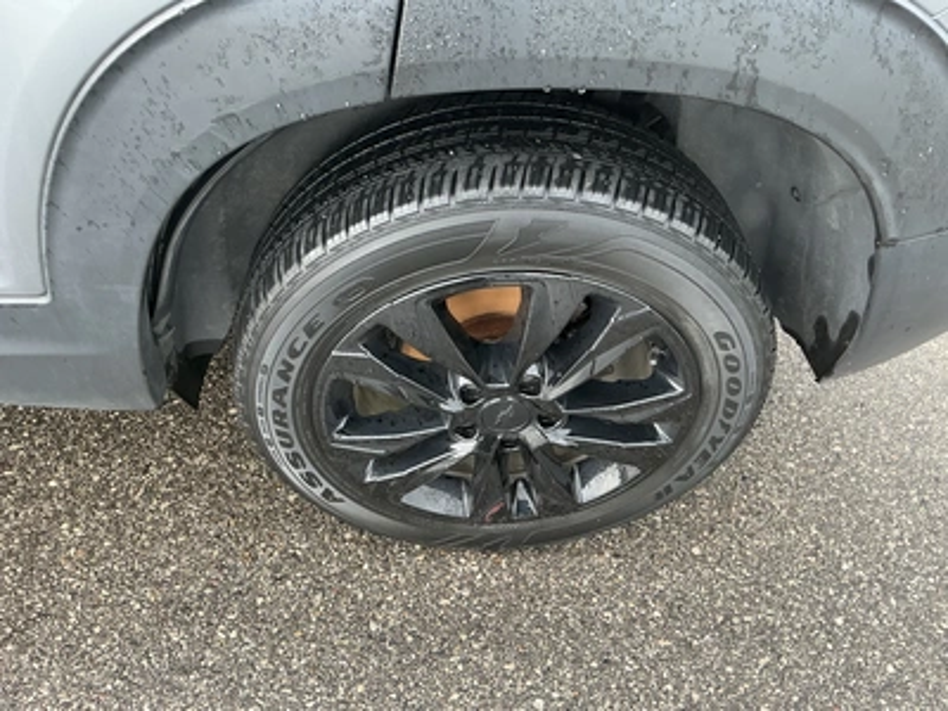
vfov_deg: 49.7
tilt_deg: -49.6
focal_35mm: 28
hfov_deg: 63.4
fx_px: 767
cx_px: 474
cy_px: 356
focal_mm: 3
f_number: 1.8
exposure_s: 1/118
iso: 64
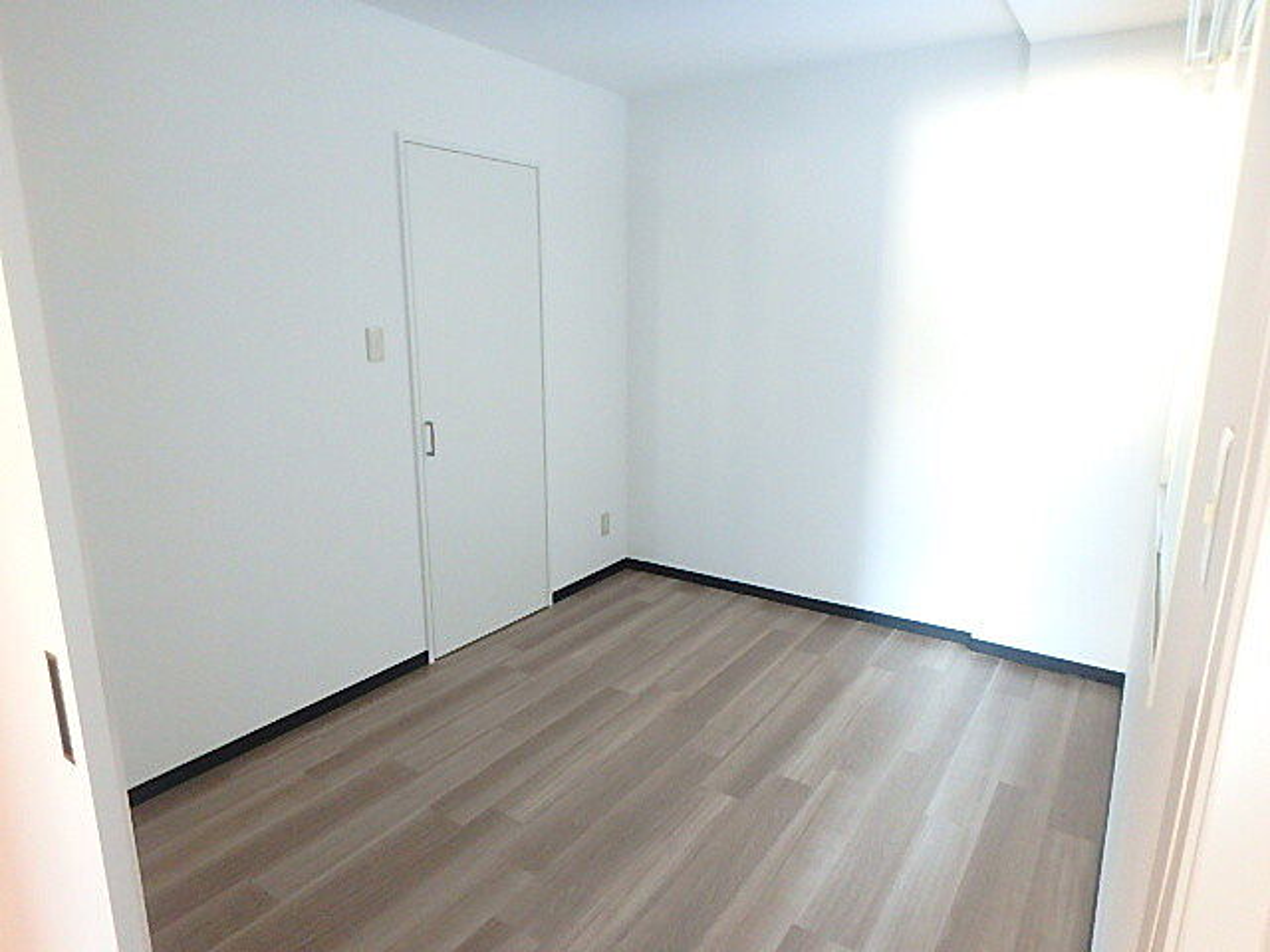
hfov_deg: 79.0
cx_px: 635
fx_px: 770
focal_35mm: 21
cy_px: 476
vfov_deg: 63.4
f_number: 3.5
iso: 800
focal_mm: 3.7
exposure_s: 1/13
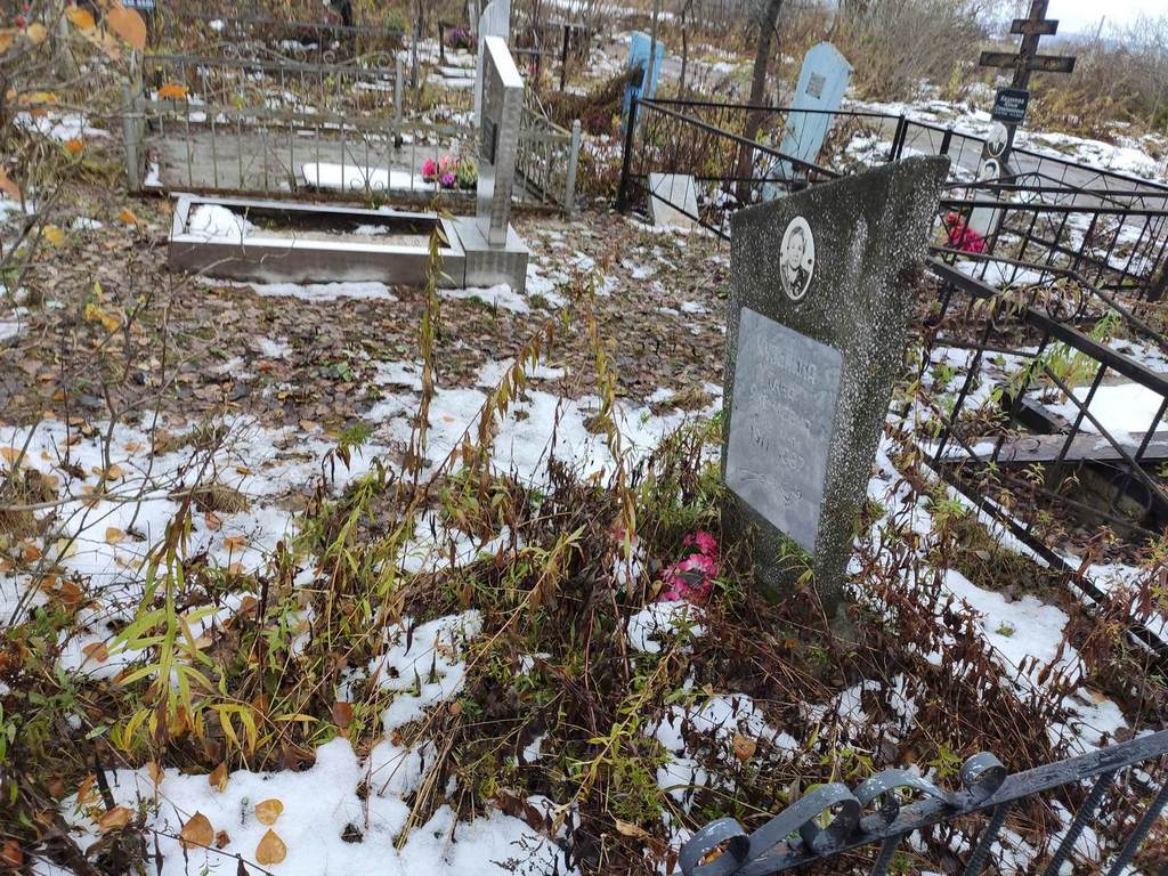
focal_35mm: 26
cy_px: 438
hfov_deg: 67.3
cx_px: 584
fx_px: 877
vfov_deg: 53.1
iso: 158
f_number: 1.75
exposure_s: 1/60
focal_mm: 4.77
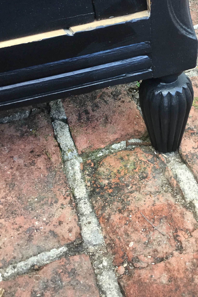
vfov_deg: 42.4
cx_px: 140
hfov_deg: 28.9
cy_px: 108
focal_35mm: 46
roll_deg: +4.9
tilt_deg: -43.7
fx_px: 380
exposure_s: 1/33
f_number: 2.4
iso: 40
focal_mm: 3.3
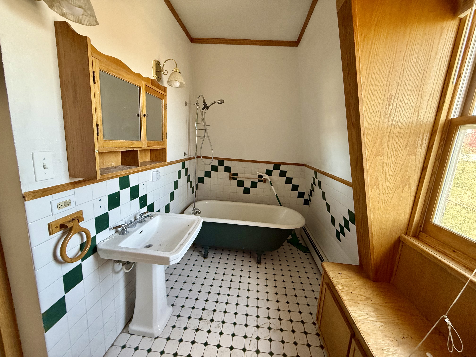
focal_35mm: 14
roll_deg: -3.8
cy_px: 178
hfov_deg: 102.1
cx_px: 238
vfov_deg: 85.7
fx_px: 193
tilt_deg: -10.4
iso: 320
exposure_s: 1/90
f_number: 2.2
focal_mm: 2.22
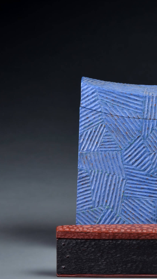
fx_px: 1954
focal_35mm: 264
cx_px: 220
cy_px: 140
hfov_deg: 4.6
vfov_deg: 8.2
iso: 125
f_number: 11
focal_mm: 98
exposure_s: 1/3
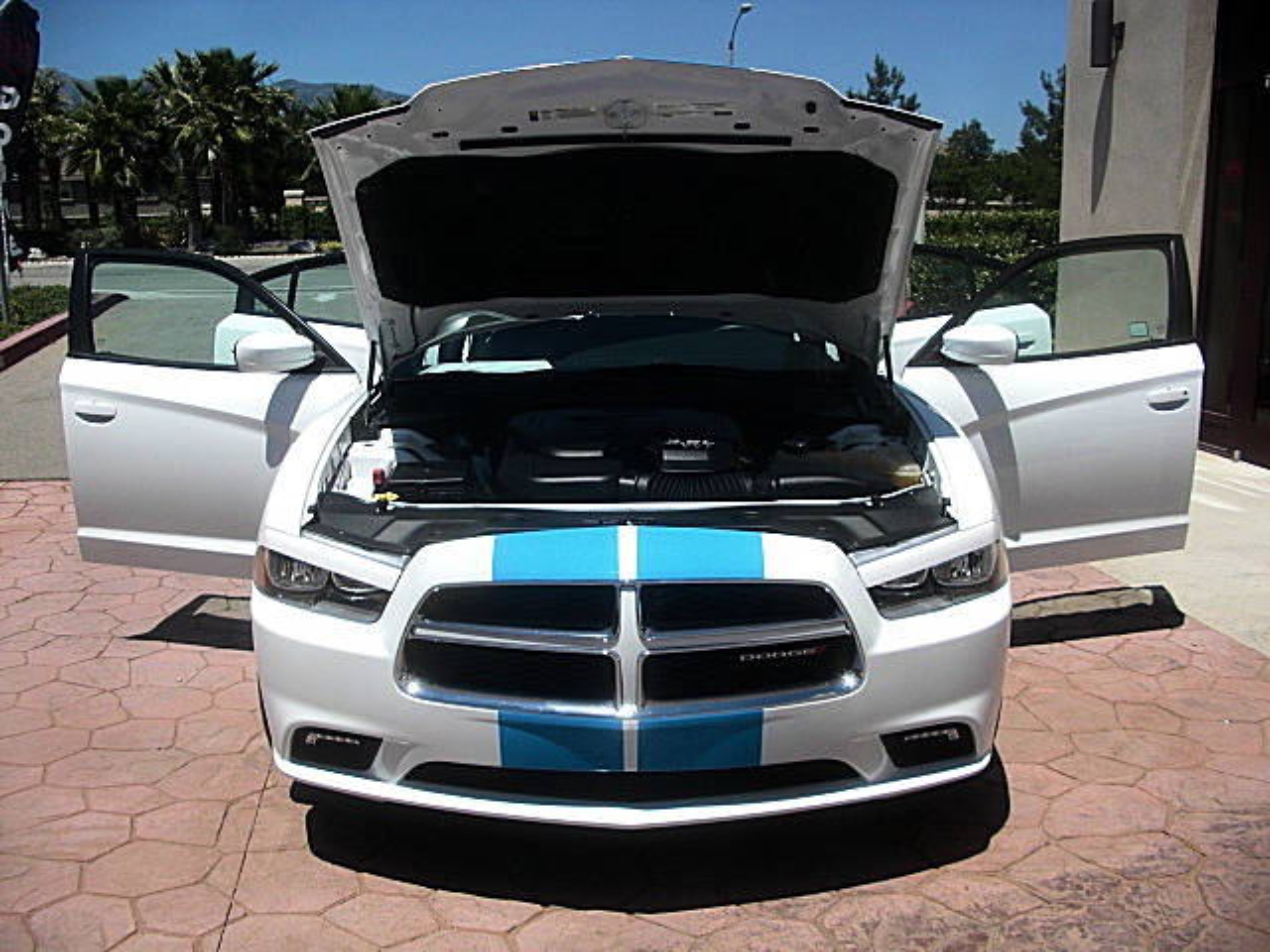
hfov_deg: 51.4
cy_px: 476
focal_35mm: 36
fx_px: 1321
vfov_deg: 39.7
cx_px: 635
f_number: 7.9
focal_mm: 6.3
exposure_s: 1/200
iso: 50
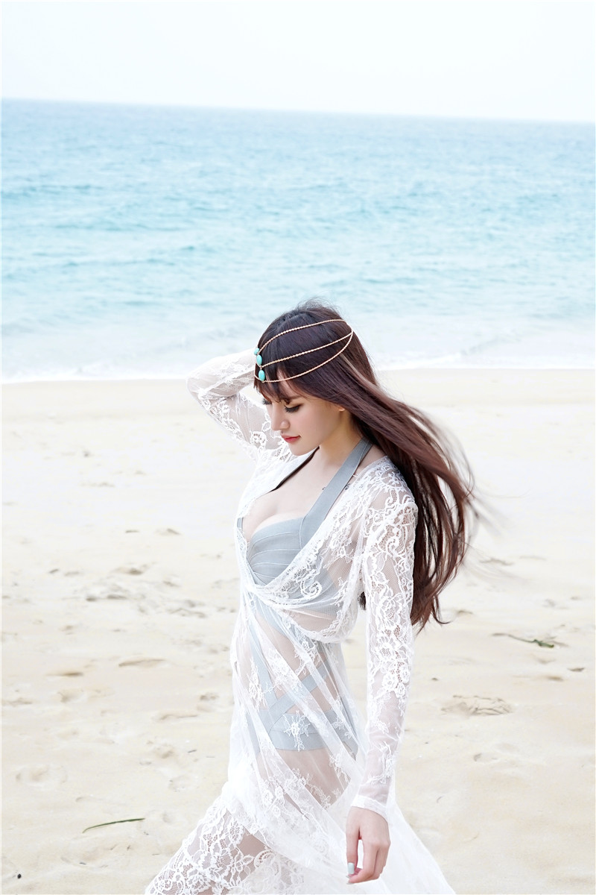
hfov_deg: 24.6
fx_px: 1366
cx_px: 298
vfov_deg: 36.2
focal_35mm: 55
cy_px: 448
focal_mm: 37
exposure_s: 1/90
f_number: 4
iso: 125
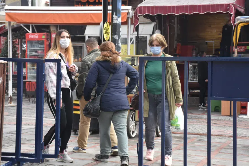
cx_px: 124
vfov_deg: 17.5
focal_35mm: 78
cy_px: 83
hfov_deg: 26.0
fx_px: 540
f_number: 8
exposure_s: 1/400
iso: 800
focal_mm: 52
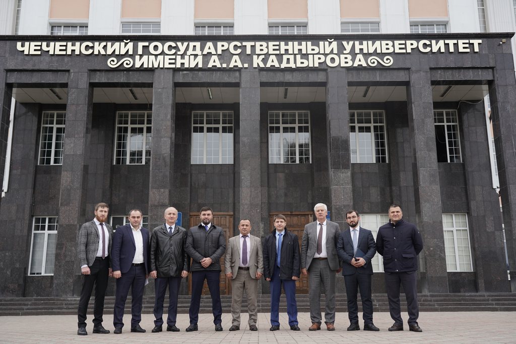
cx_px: 258
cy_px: 172
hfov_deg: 53.1
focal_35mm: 36
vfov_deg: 36.9
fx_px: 516
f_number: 4
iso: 200
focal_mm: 36
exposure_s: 1/250
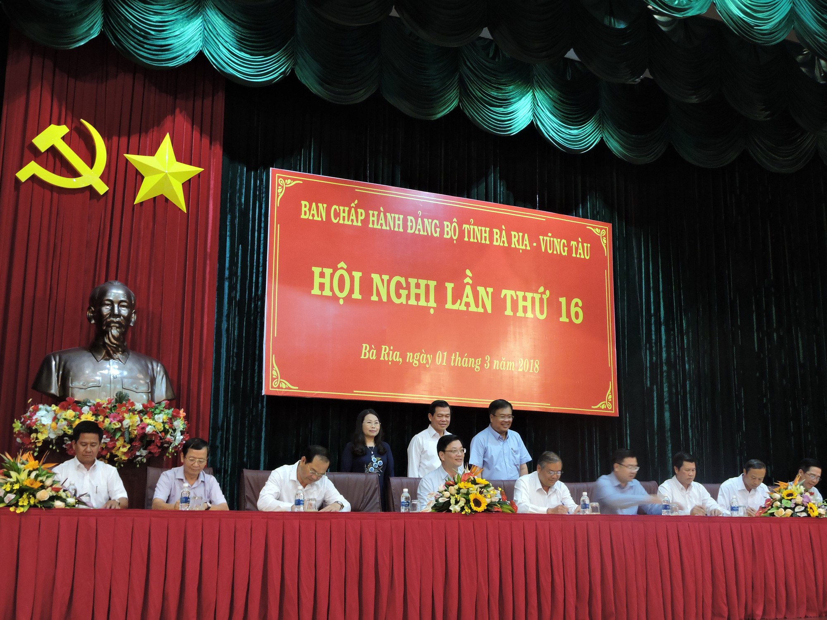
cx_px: 414
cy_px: 310
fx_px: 1075
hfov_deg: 42.1
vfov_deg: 32.2
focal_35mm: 45
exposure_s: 1/13
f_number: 4
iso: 400
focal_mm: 8.1
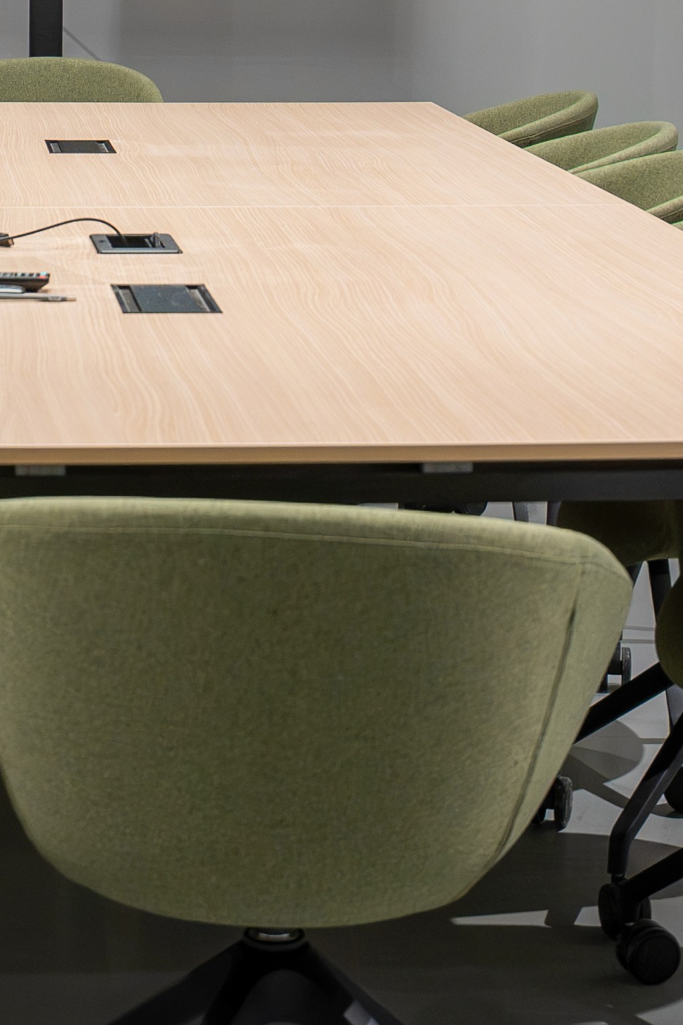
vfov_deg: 17.7
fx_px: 3188
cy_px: -87
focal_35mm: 112
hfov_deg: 12.2
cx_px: 138
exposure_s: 1/160
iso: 1000
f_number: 4
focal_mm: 24
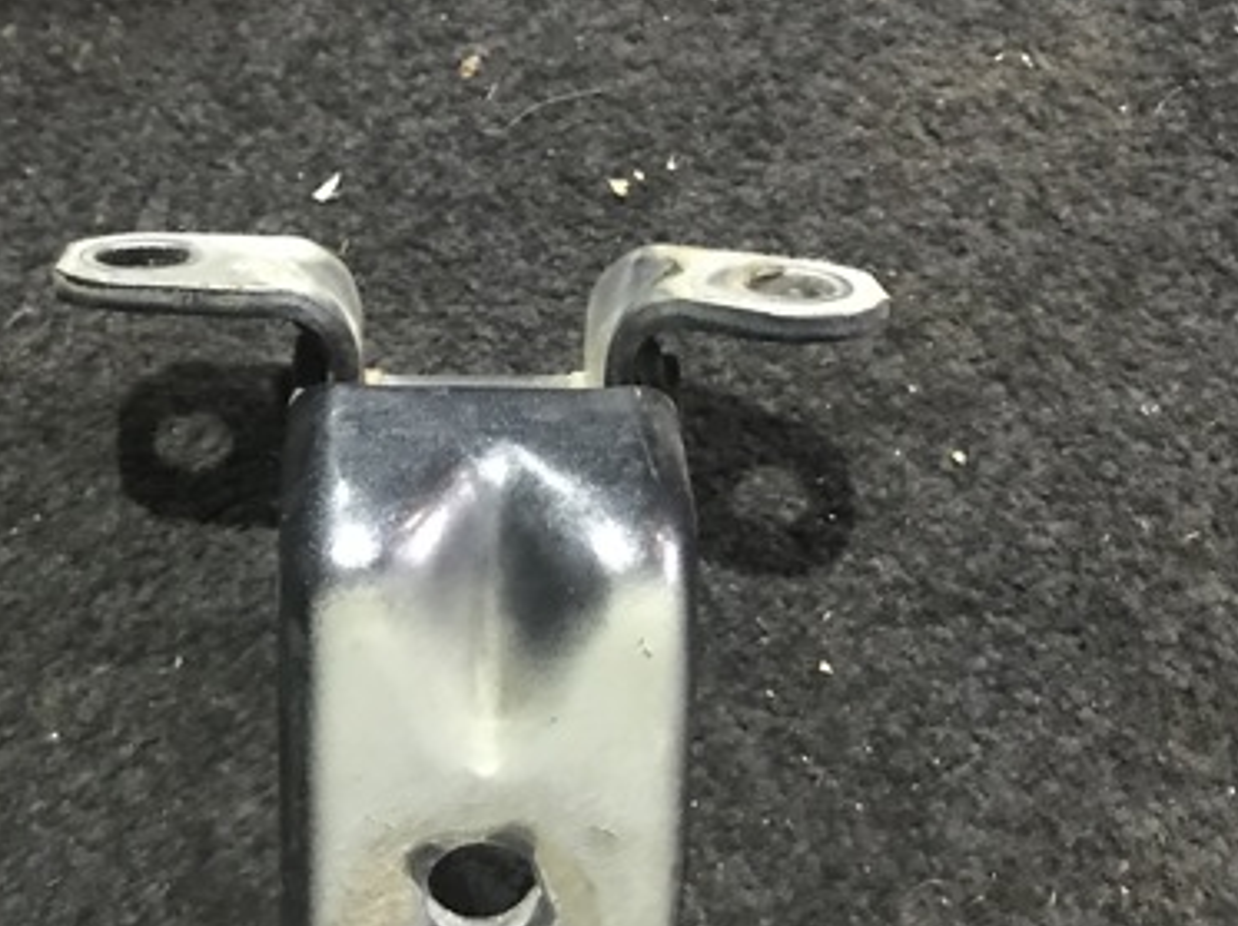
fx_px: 1715
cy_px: 393
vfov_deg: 30.2
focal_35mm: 48
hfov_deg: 39.3
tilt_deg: -72.5
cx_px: 441
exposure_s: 1/4
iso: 100
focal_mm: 3.99
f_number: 1.8
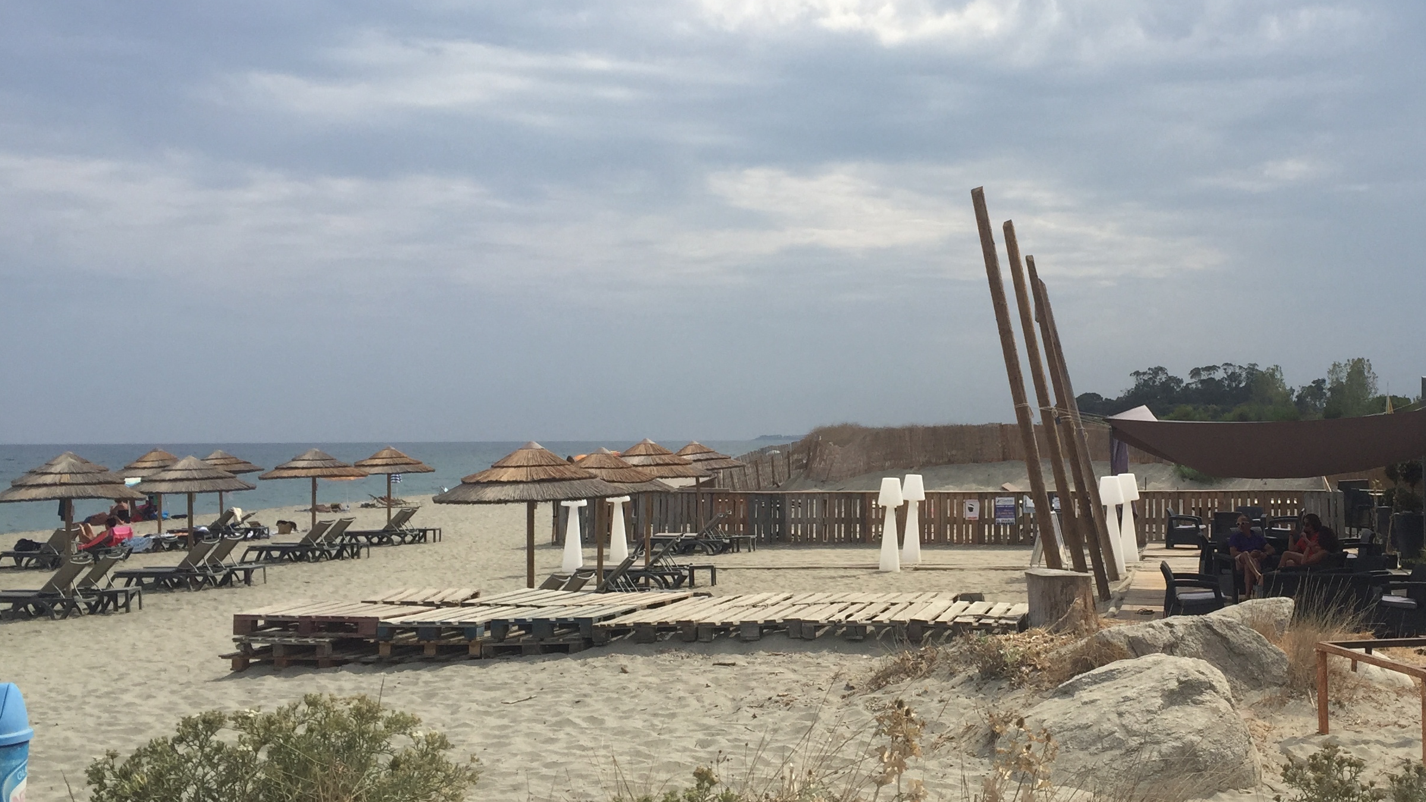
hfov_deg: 46.6
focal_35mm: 43
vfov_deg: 27.7
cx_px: 959
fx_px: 1626
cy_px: 386
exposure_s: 1/3049
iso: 32
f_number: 2.2
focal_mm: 4.15
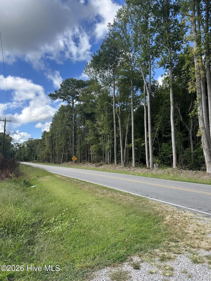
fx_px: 195
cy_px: 140
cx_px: 106
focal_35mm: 24
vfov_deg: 71.6
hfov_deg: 56.8
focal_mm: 6.86
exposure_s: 1/1639
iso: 80
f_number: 1.78
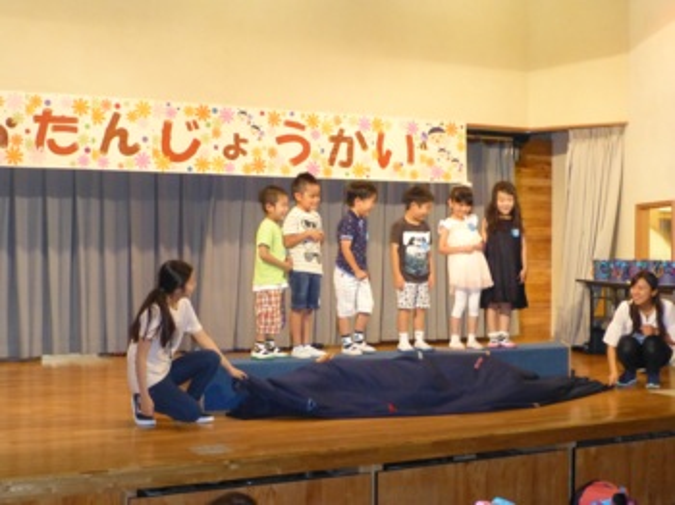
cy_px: 252
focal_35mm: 49
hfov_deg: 38.9
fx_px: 955
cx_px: 338
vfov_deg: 29.6
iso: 1000
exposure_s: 1/60
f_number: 4.2
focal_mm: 8.5
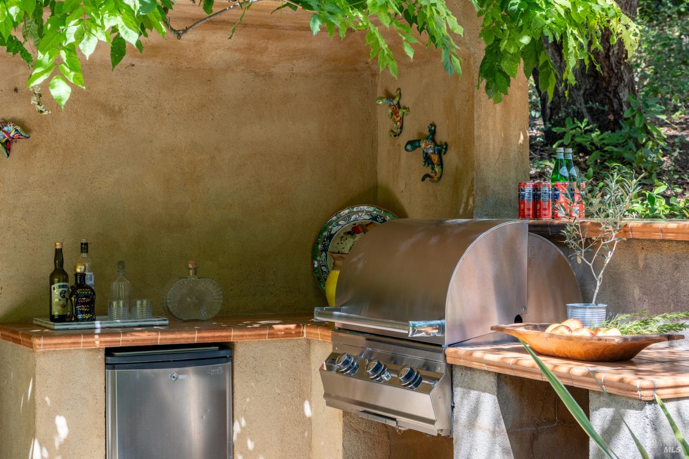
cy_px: 230
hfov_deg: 28.8
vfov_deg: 19.5
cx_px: 344
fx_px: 1340
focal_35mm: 70
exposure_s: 1/200
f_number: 8
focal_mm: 70
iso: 100
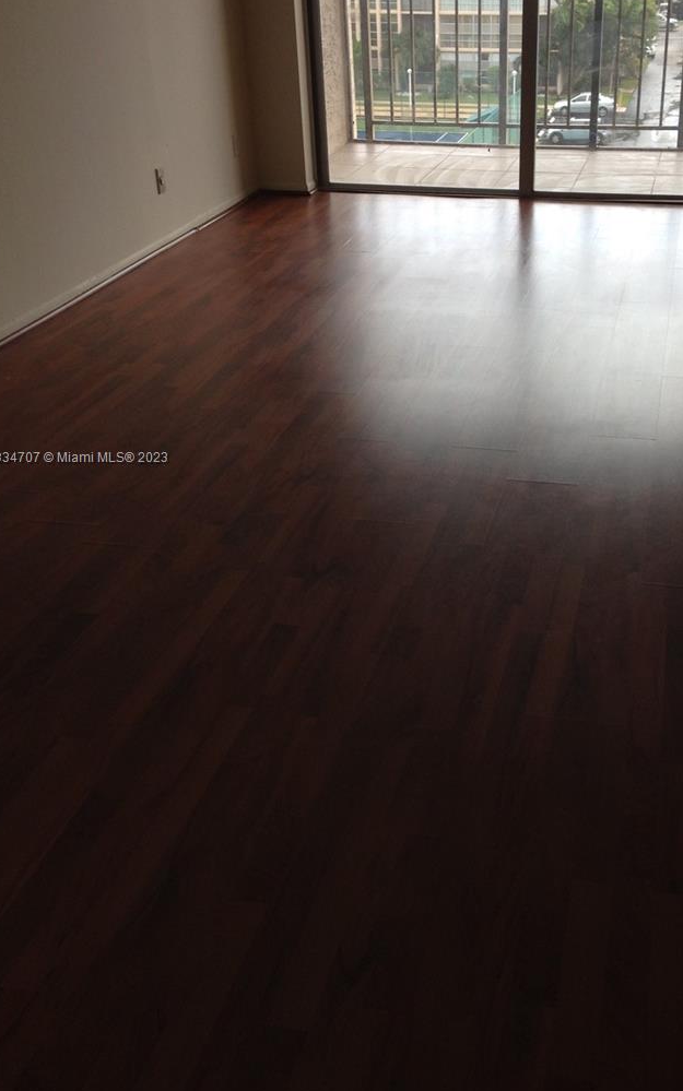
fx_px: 1250
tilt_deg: -22.8
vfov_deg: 47.0
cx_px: 460
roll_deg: -1.1
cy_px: 459
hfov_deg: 30.3
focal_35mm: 42
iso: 50
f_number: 2.4
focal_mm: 4.12
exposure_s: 1/158
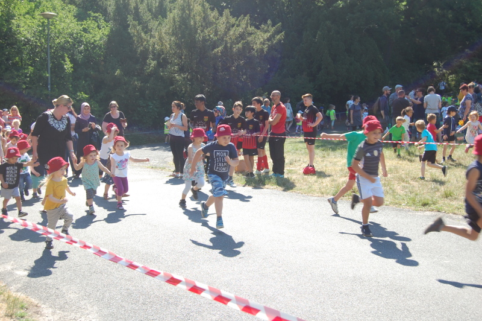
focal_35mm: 46
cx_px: 241
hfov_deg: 42.4
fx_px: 622
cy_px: 160
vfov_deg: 28.9
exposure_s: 1/200
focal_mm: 31
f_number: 7.1
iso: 200
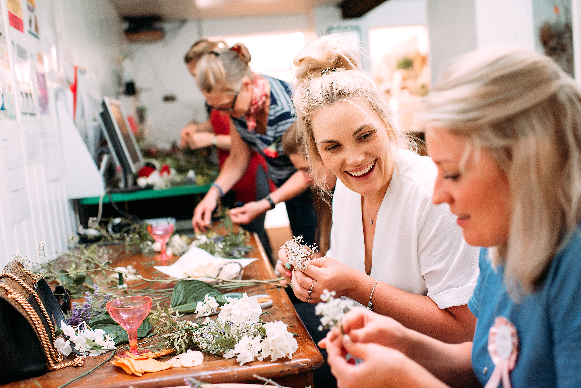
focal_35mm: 35
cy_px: 194
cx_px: 290
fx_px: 565
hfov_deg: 54.4
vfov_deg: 37.9
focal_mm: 35
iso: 1250
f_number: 2.5
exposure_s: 1/200
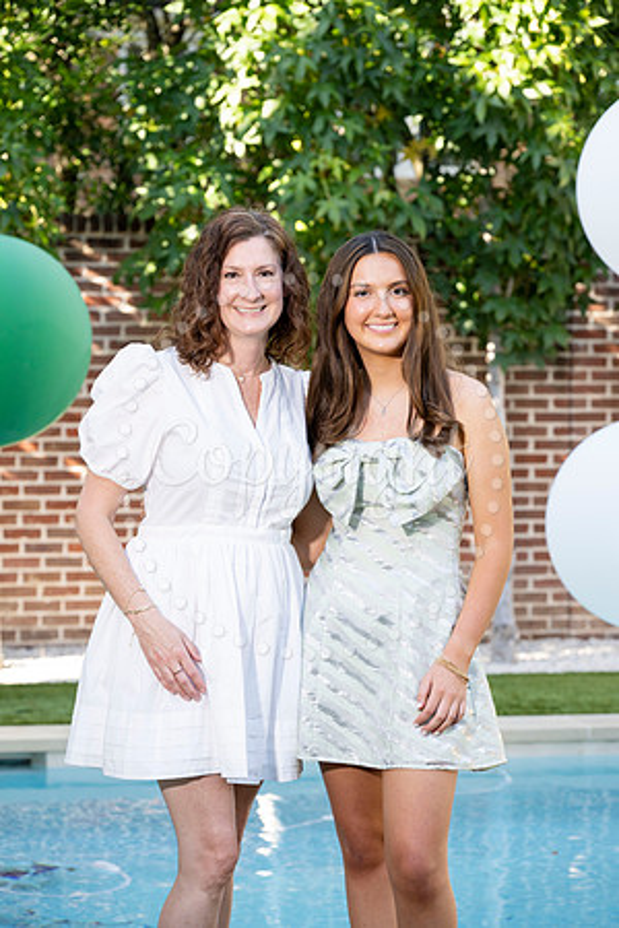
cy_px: 464
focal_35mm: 103
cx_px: 310
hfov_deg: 13.3
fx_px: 2656
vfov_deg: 19.8
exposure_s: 1/200
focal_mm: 103
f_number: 5.6
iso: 400
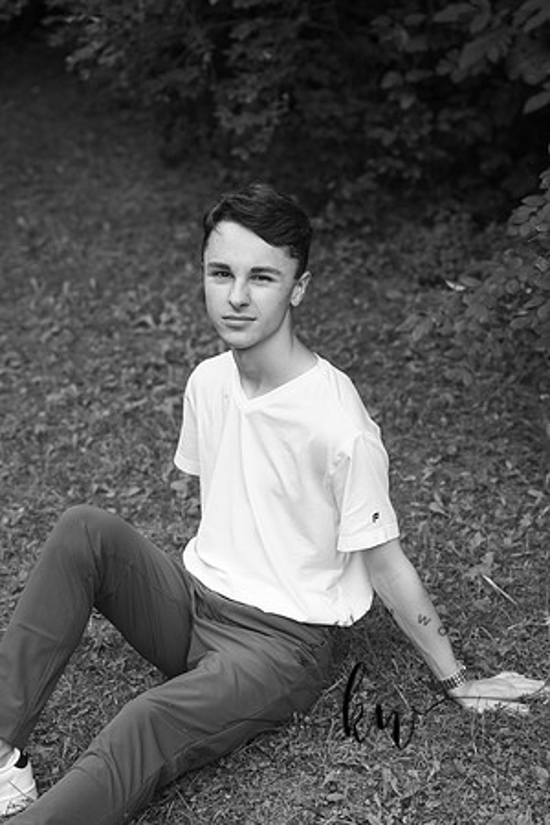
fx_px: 1604
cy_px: 412
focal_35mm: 70
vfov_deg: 28.8
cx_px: 275
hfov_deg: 19.5
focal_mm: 70
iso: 400
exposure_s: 1/200
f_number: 4
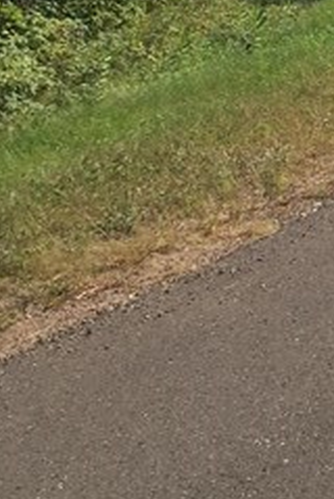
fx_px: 1790
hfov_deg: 10.3
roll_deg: +4.5
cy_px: -94
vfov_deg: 15.3
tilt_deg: -2.2
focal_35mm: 129
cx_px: 518
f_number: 2.2
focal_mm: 4.15
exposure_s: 1/2326
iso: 32
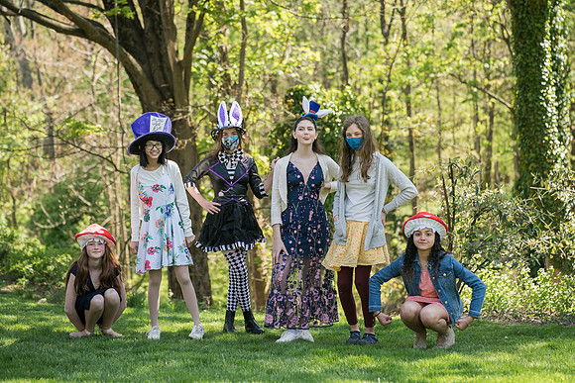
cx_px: 288
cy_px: 192
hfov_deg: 25.1
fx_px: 1294
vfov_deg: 16.9
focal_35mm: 81
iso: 100
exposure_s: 1/400
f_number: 3.2
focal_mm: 81
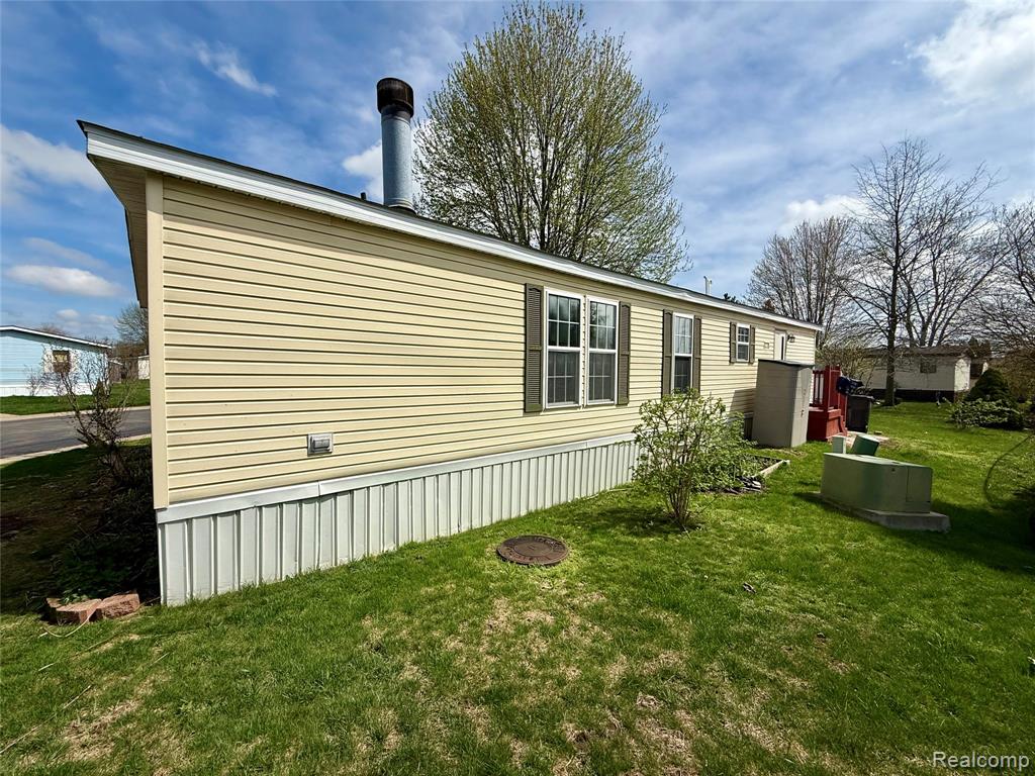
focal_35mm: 14
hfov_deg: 102.1
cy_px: 388
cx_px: 518
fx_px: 419
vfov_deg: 85.7
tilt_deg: -2.2
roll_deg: -0.4
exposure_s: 1/5155
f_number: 2.2
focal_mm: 2.22
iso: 50
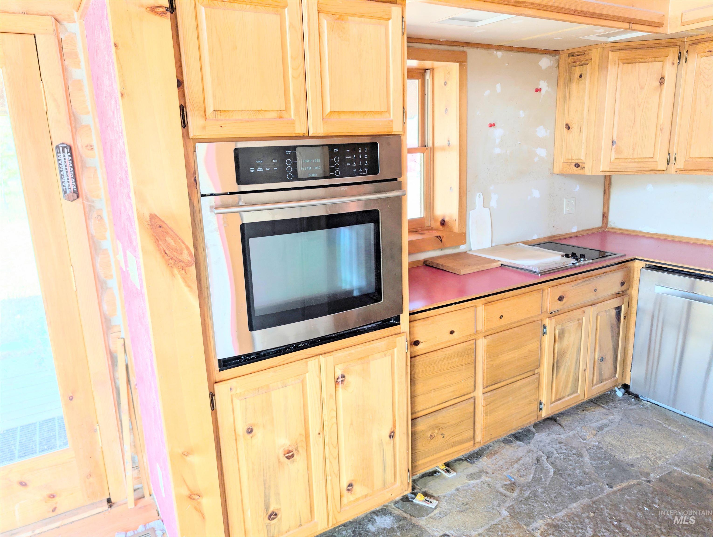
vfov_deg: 56.9
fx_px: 495
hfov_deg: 71.5
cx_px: 356
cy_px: 268
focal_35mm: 24
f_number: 1.68
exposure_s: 1/157
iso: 35
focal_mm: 6.9
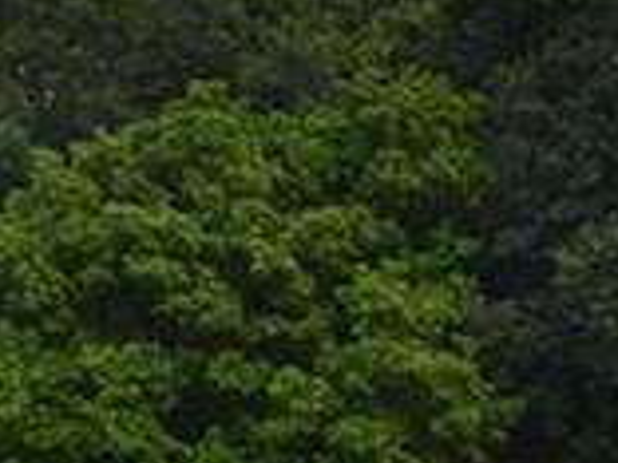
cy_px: 419
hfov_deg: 11.3
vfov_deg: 8.7
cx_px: 816
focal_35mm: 170
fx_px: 3035
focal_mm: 18
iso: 100
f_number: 6.3
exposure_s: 1/200
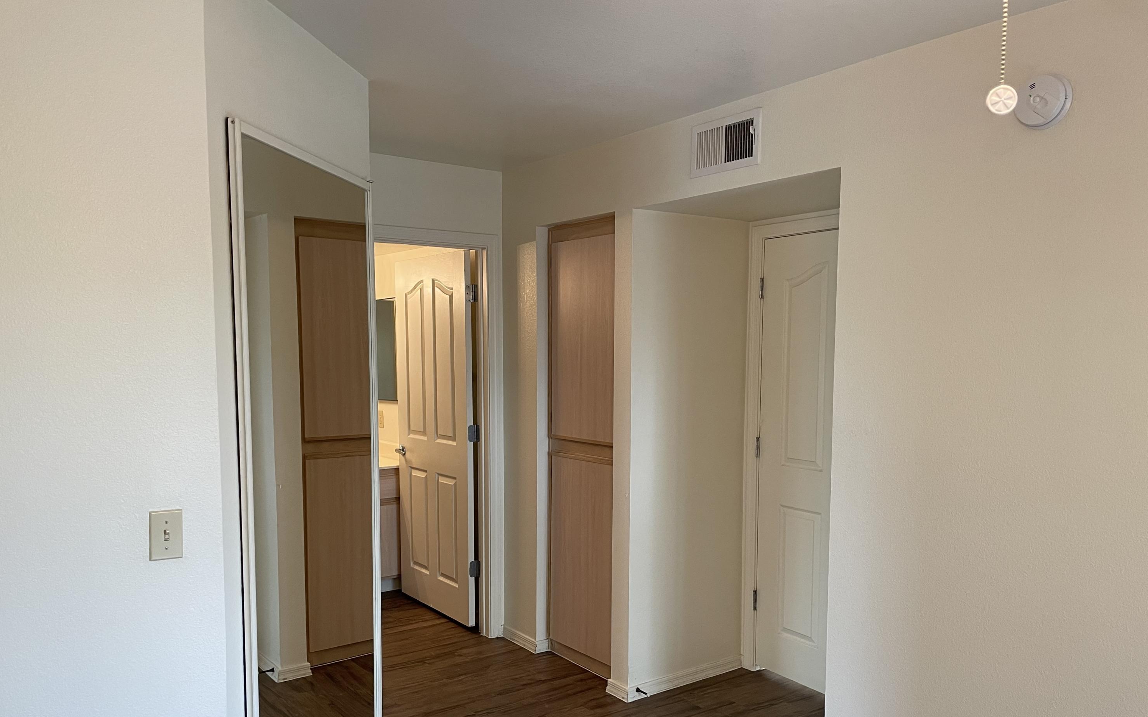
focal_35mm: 28
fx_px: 876
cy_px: 436
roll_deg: -0.1
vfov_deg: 44.3
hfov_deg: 66.5
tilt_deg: -4.3
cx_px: 577
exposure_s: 1/60
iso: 100
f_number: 1.6
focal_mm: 4.2
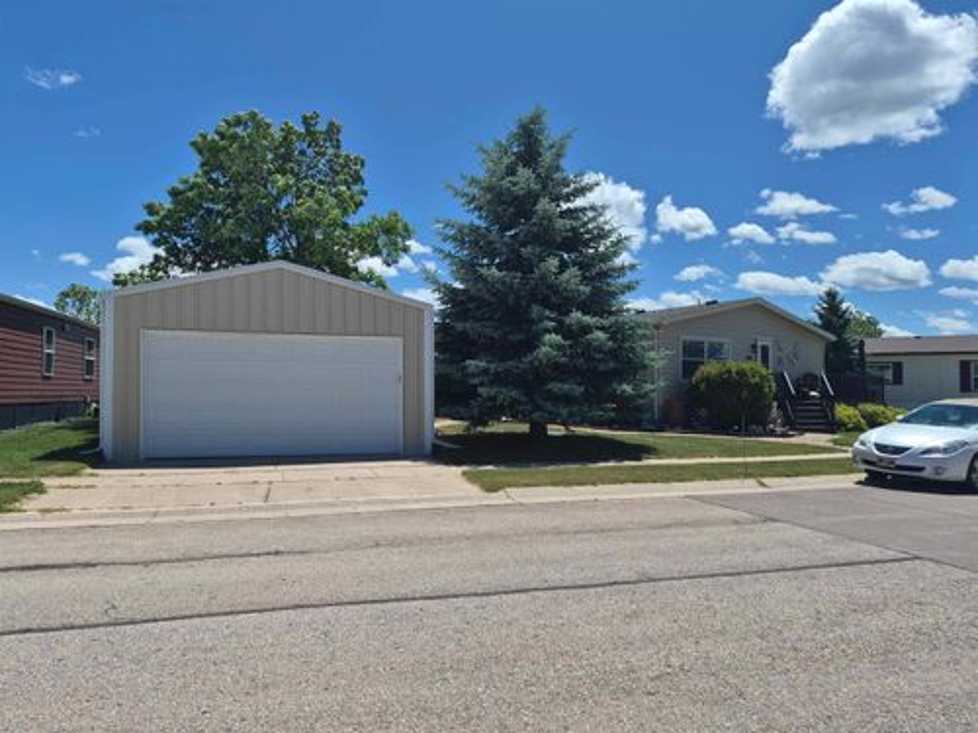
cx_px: 489
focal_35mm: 23
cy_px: 366
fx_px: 650
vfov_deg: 58.9
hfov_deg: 73.9
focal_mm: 5.4
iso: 80
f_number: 1.8
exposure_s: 1/7696
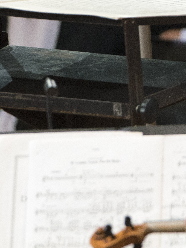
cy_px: -162
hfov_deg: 1.4
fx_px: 7380
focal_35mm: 1030
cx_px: 362
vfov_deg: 1.9
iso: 2000
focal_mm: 189
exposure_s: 1/200
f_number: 3.5
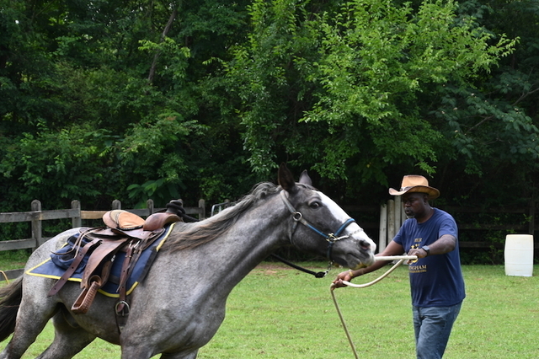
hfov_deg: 18.3
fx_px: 1676
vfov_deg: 12.2
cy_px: 258
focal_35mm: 112
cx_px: 259
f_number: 5
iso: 100
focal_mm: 70
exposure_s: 1/250
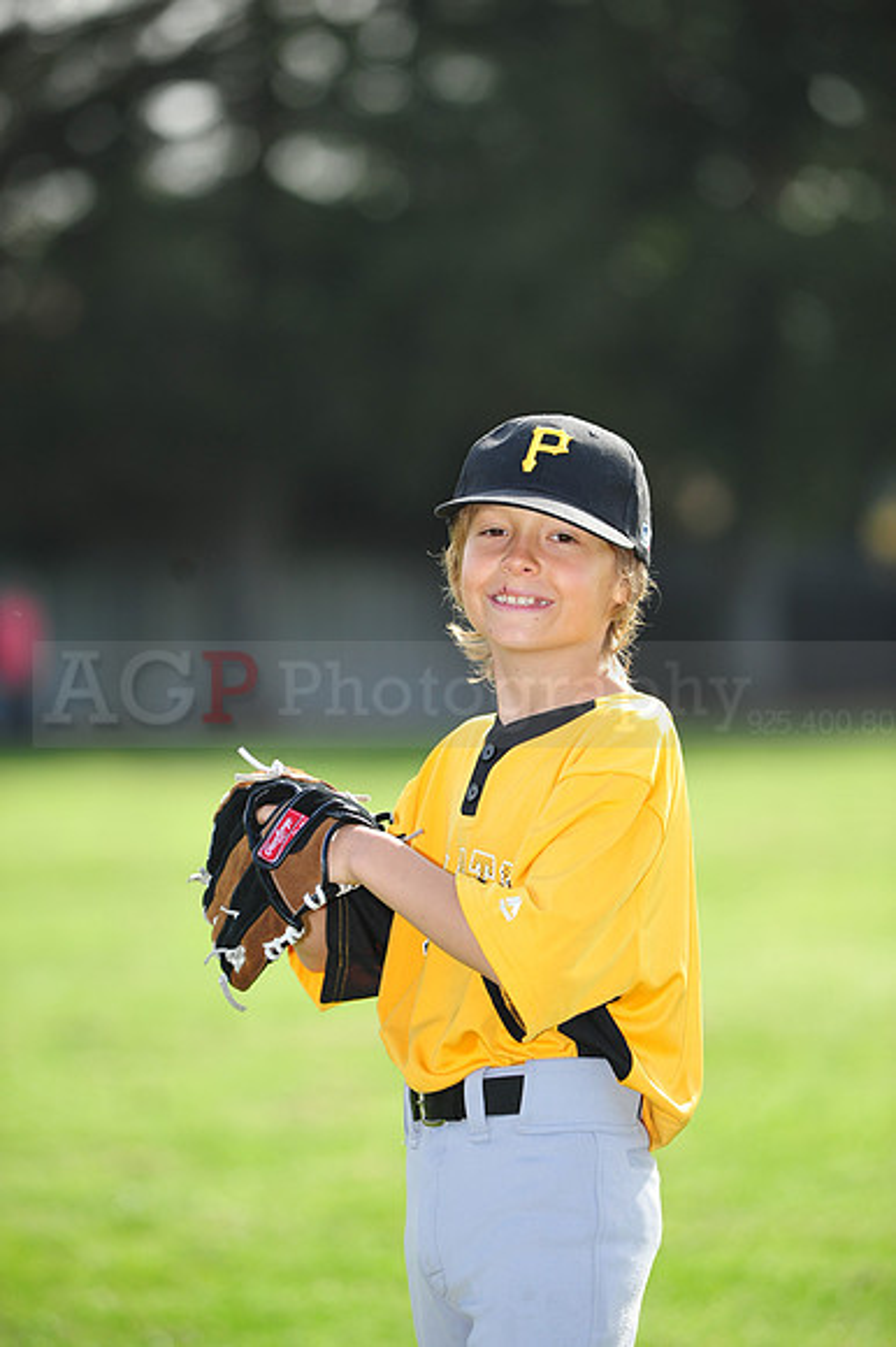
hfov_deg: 6.9
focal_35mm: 200
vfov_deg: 10.3
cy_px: 674
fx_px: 7475
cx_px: 448
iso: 400
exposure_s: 1/1250
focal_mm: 200
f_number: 4.5
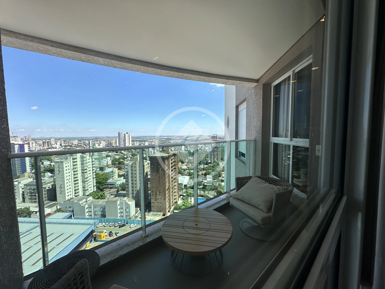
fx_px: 156
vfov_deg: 85.7
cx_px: 192
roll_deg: +0.4
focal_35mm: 14
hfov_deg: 102.1
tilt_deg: -3.3
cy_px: 144
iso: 50
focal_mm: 2.22
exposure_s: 1/1171
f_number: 2.2
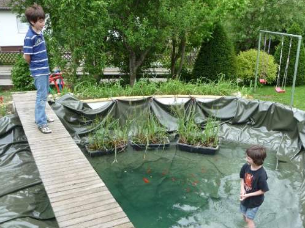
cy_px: 134
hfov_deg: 51.3
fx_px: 317
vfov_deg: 39.5
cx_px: 162
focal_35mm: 36
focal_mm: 4.7
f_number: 3.3
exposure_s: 1/60
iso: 100
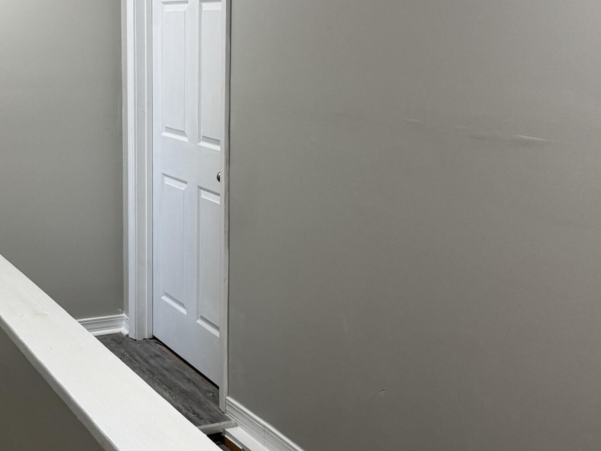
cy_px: 184
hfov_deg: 34.3
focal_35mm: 55
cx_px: 163
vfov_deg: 26.5
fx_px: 955
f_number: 1.78
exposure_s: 1/60
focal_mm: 6.76
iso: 125
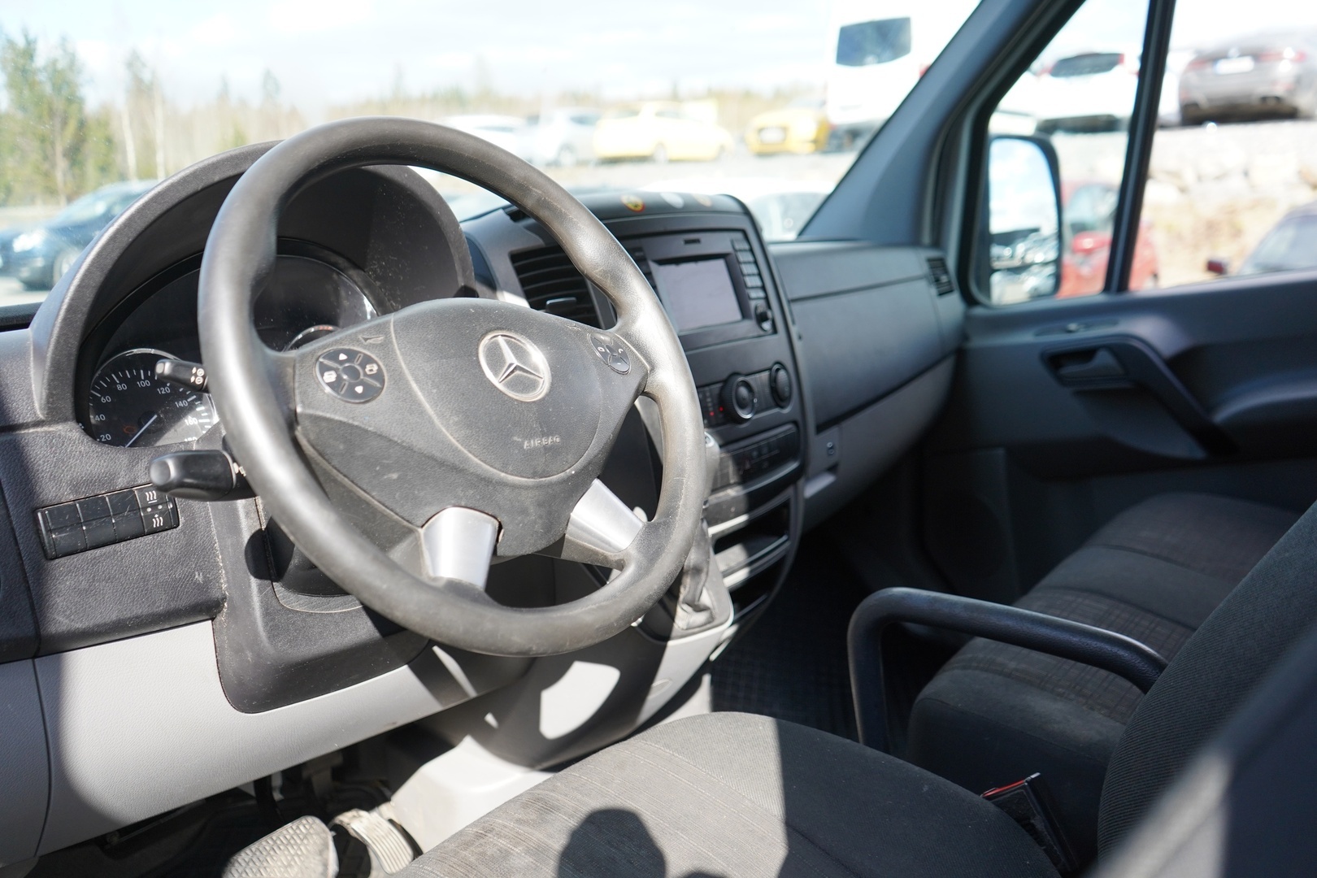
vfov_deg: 46.4
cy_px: 439
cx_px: 658
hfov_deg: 65.5
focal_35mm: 28
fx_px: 1024
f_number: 3.5
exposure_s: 1/1250
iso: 640
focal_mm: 28
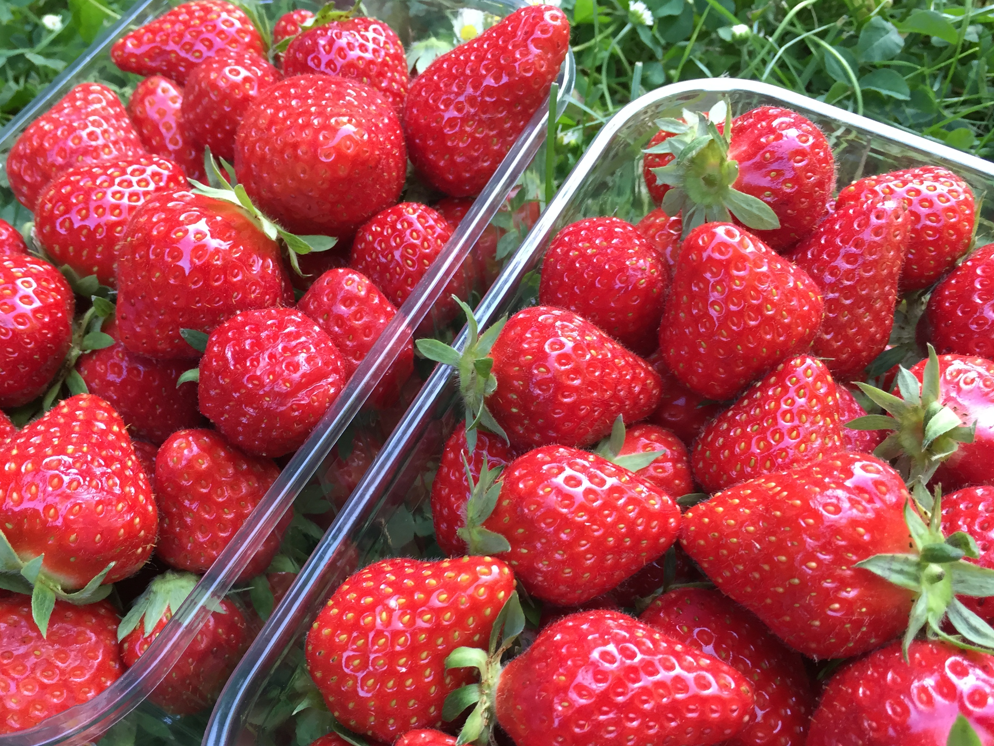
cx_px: 497
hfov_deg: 52.6
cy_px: 437
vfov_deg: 40.6
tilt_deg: -51.9
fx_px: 1005
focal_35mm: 35
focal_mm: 4.15
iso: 40
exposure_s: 1/33
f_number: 2.2
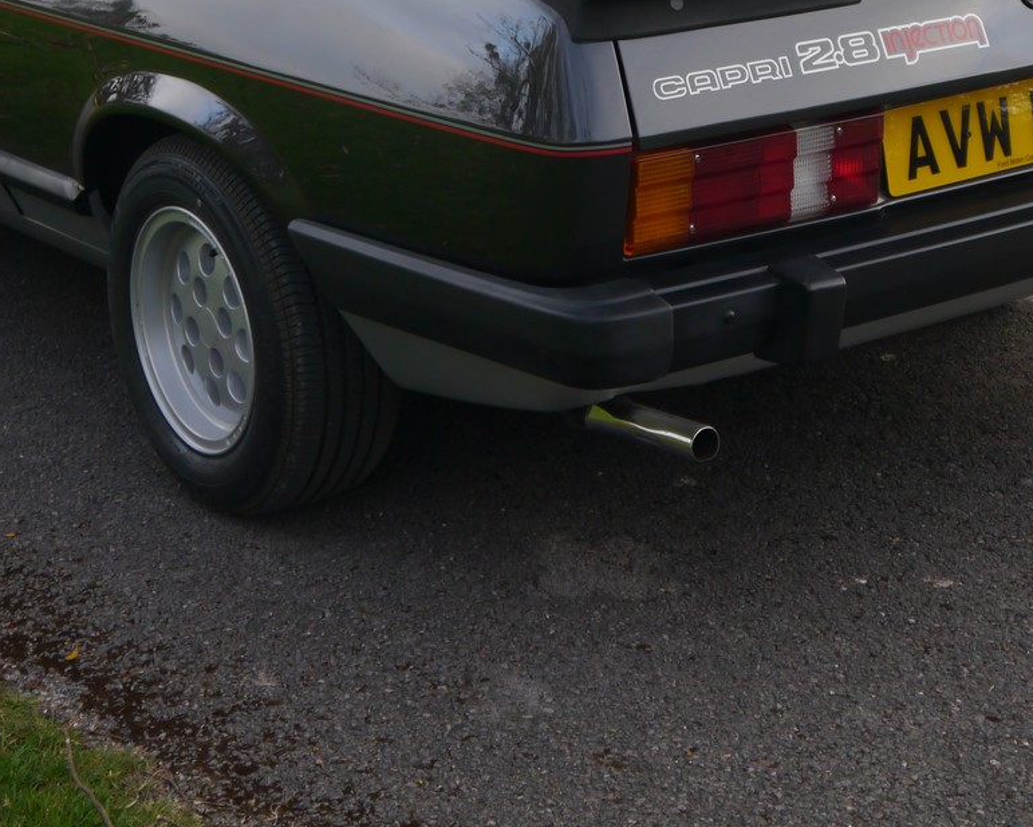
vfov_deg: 17.7
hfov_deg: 22.5
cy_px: 25
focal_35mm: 85
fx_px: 2599
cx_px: 536
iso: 160
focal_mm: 21
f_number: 4.3
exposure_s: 1/60
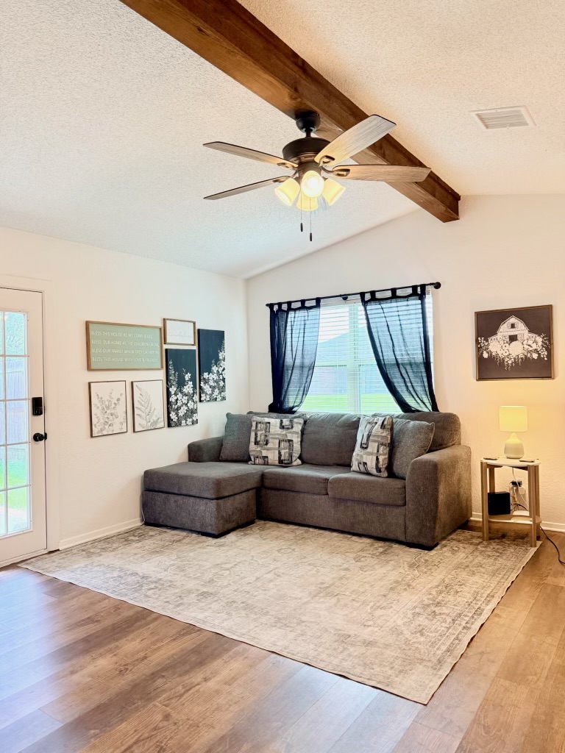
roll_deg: +1.0
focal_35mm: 24
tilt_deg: +0.2
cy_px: 376
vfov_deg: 71.6
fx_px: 522
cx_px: 282
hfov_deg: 56.8
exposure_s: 1/154
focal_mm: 6.76
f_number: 1.78
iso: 200
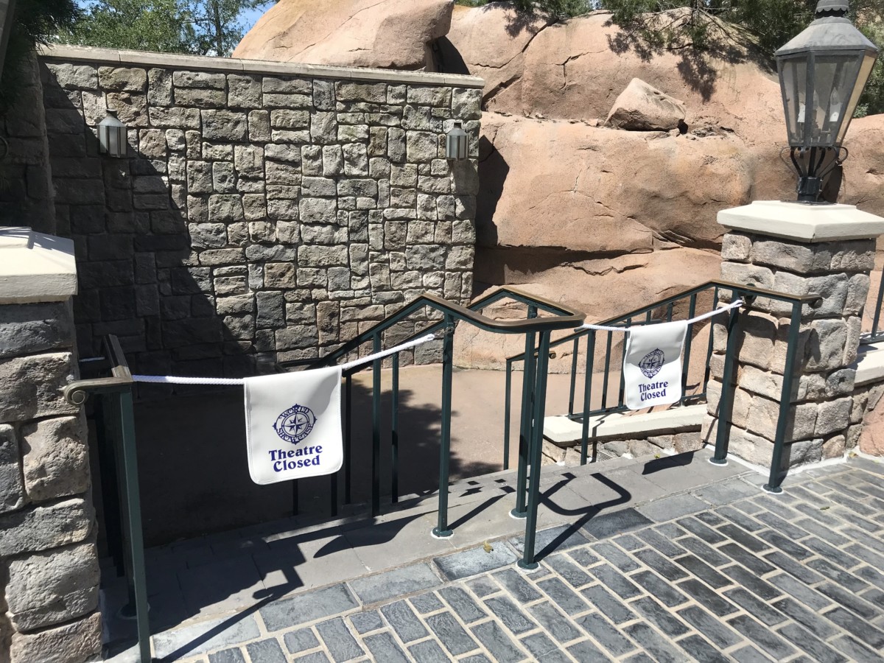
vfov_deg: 49.7
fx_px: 715
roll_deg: -1.8
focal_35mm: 28
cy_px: 332
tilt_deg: -16.1
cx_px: 442
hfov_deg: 63.4
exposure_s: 1/2398
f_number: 1.8
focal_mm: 3.99
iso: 20
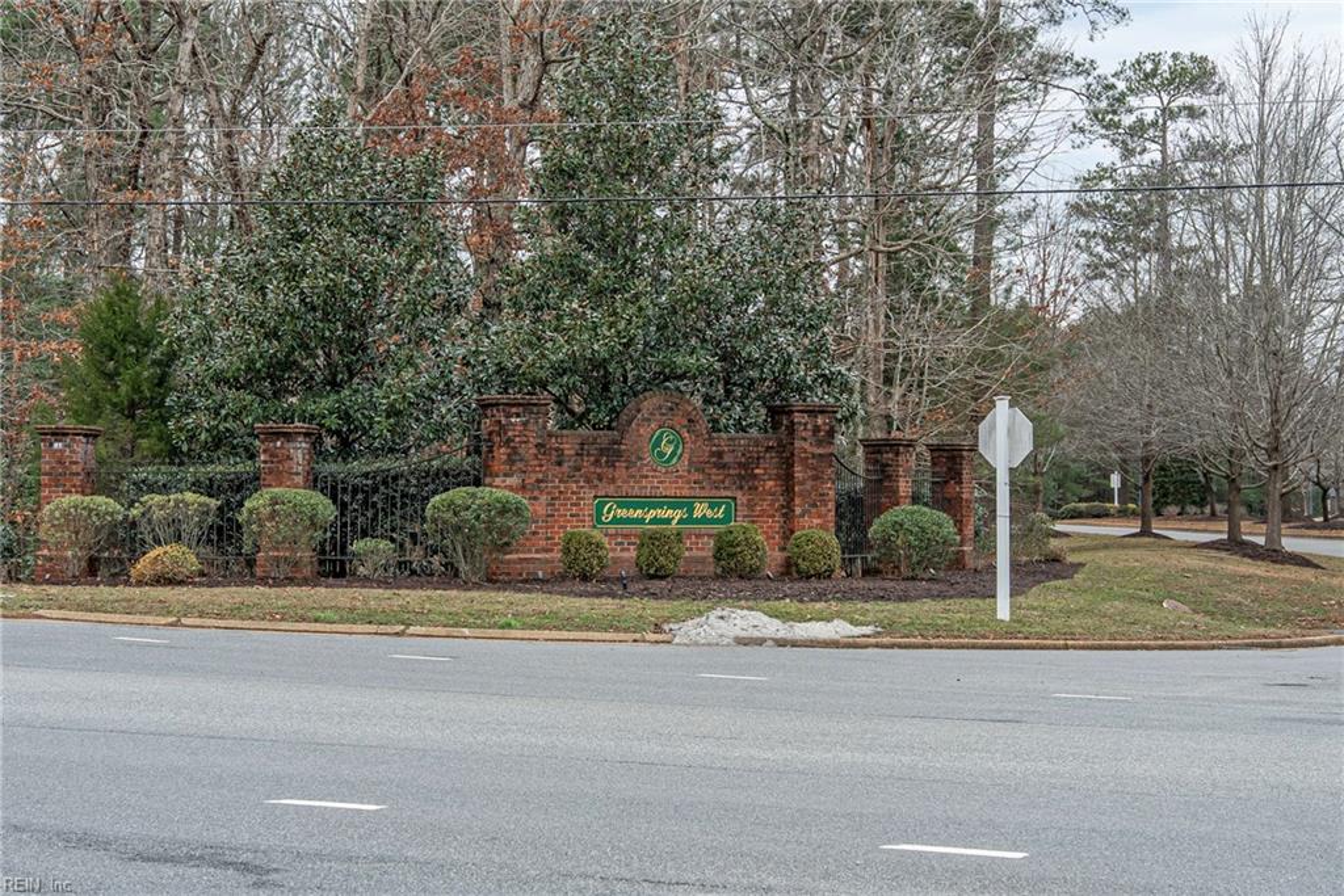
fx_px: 2614
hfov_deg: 28.8
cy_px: 448
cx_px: 672
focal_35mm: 70
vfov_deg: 19.5
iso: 800
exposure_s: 1/80
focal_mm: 70
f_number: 8
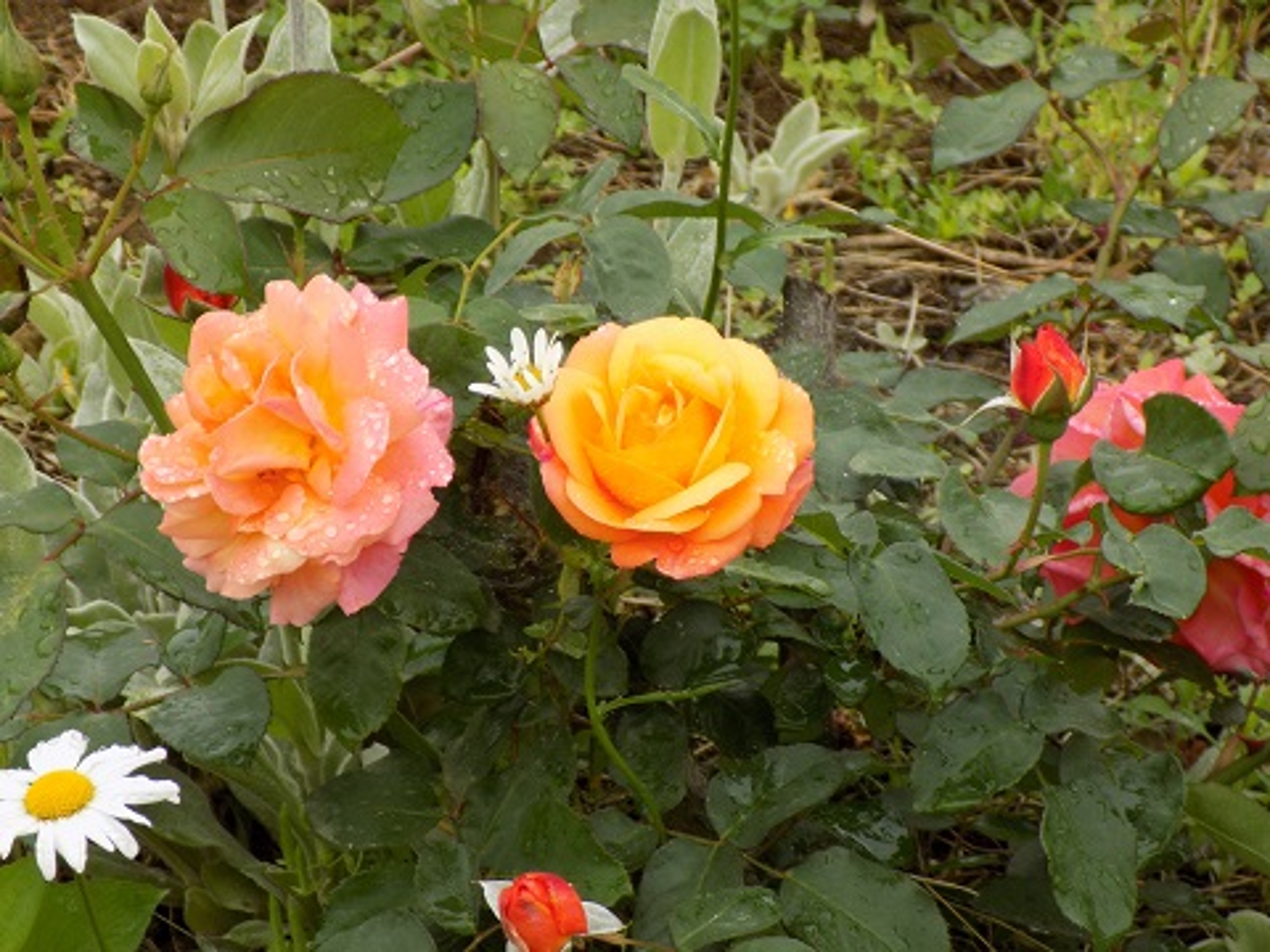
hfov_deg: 10.4
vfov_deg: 7.8
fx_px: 6971
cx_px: 635
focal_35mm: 190
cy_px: 476
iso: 80
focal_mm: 33.7
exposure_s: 1/60
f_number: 5.4
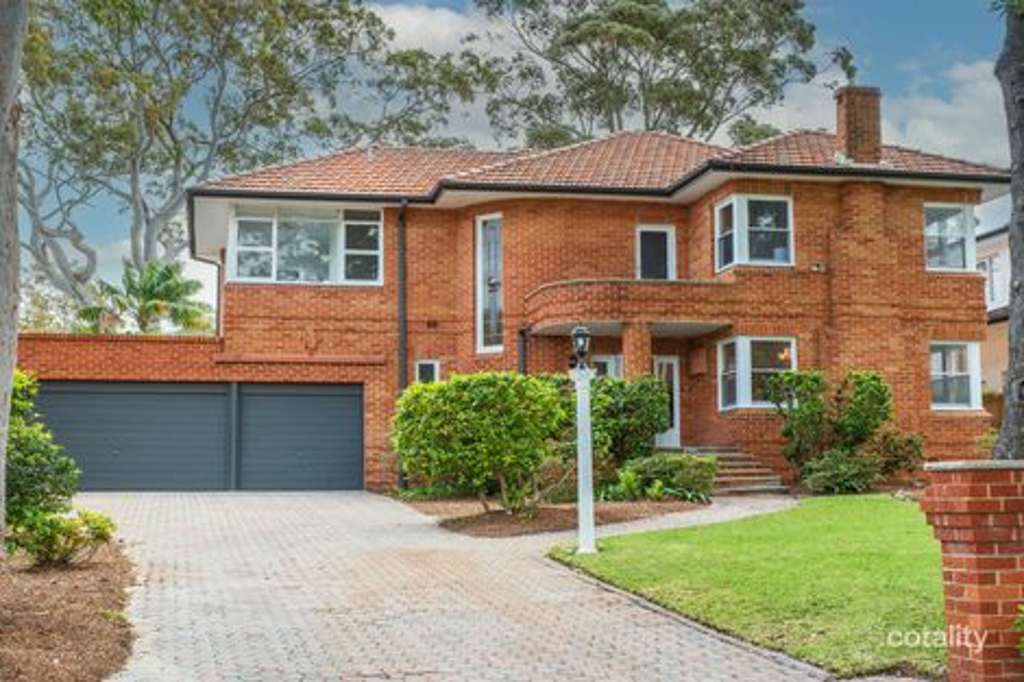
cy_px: 341
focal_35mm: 40
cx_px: 512
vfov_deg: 33.4
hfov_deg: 48.5
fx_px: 1137
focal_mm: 26.6
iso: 640
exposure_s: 1/125
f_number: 9
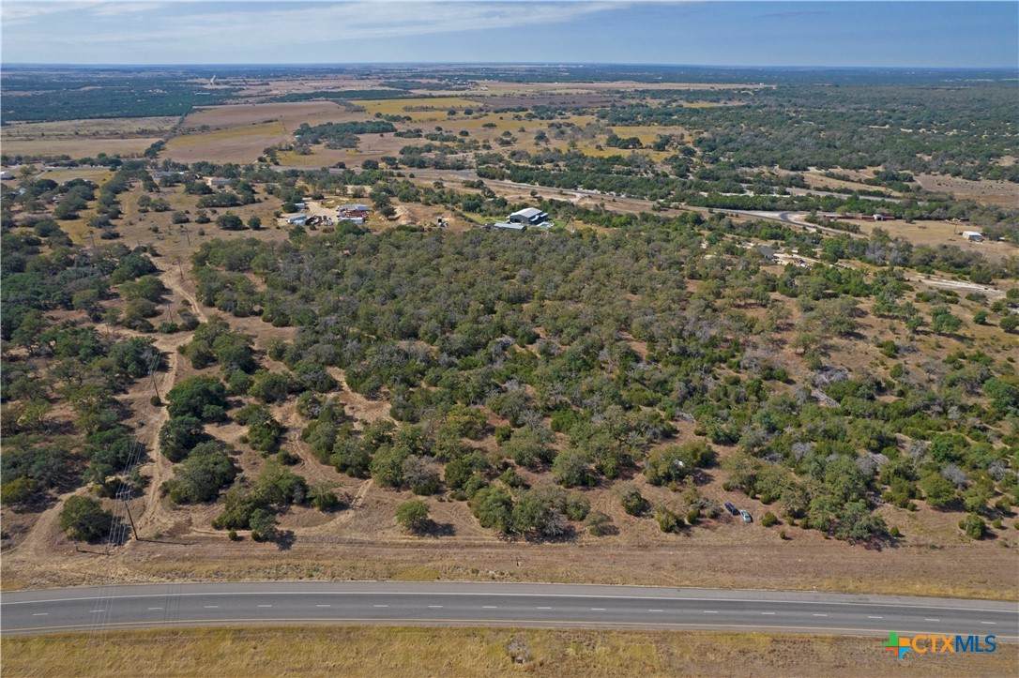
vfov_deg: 57.2
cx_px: 510
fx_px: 622
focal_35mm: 22
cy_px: 339
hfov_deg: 78.6
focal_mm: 8.38
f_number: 2.8
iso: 150
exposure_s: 1/3000
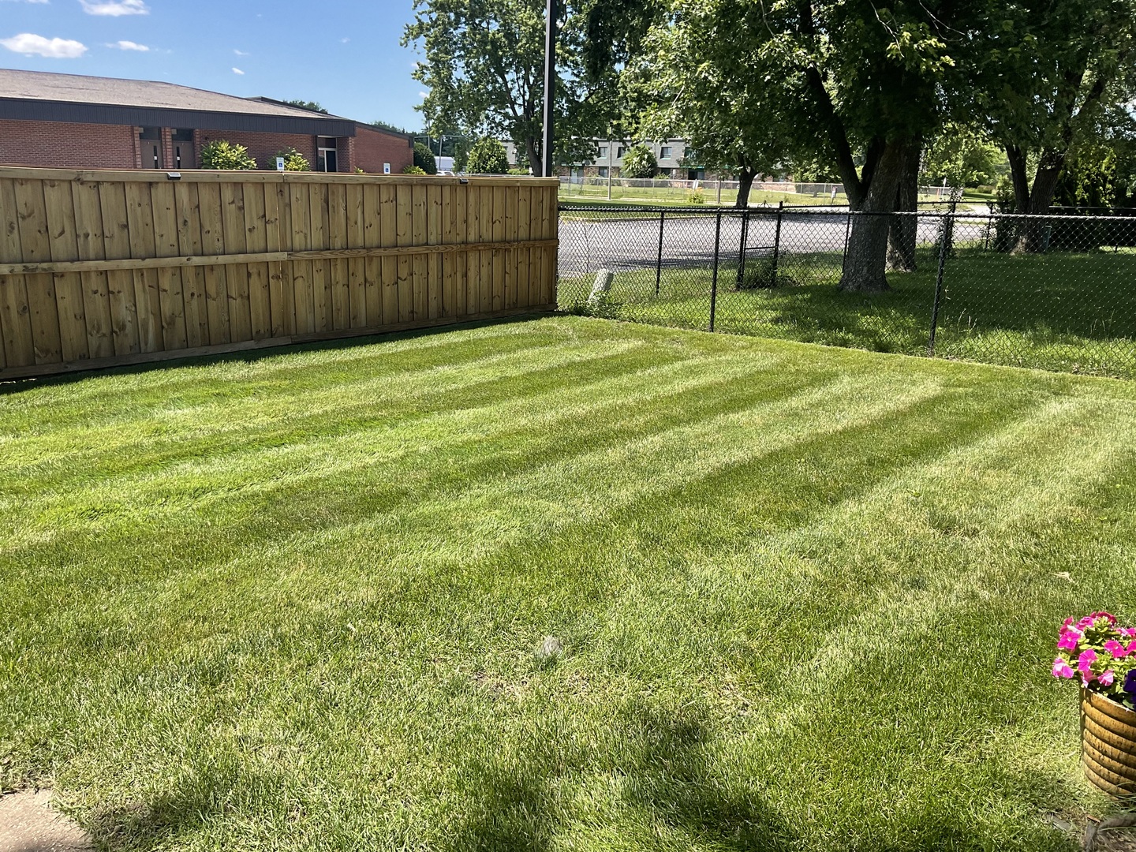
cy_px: 426
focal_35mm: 29
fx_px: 952
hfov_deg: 61.7
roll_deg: -1.4
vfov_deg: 48.2
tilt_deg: -15.1
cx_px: 568
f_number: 1.8
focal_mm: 3
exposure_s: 1/816
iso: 16
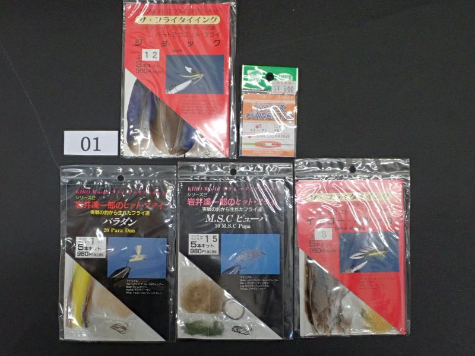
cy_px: 178
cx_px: 238
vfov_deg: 36.0
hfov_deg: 46.8
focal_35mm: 40
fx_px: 549
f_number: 4
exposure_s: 1/50
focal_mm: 7.34
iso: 800
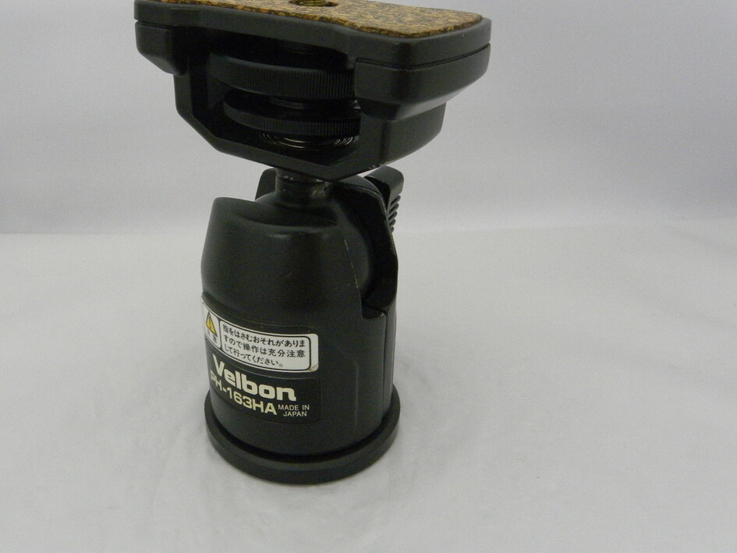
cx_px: 293
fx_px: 703
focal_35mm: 33
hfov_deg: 54.9
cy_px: 232
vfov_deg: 42.8
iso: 379
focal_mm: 4.6
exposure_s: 1/58
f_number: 5
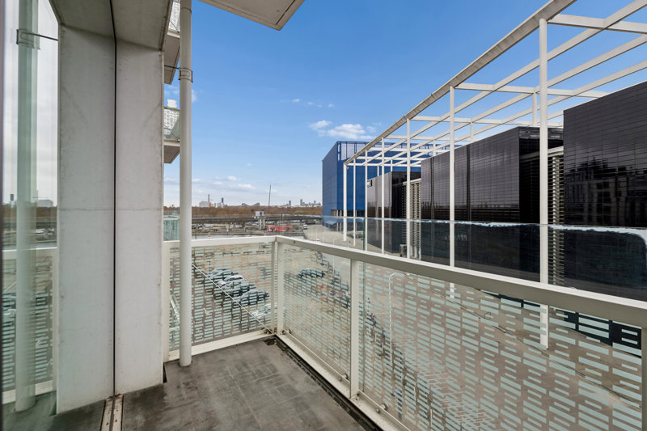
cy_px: 216
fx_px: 287
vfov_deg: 73.7
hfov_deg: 96.7
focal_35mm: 16
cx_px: 324
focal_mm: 16
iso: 200
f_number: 8
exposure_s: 1/250
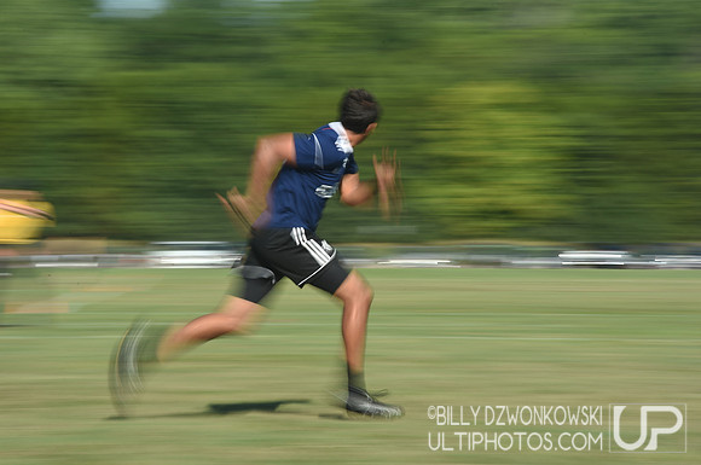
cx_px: 350
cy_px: 232
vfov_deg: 6.8
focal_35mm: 200
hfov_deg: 10.3
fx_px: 3889
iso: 50
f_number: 22
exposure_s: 1/20
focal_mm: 200
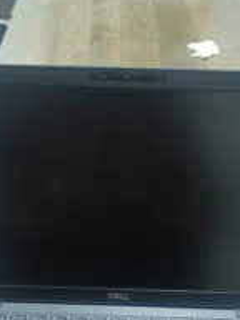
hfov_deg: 29.1
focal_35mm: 50
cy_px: 272
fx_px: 462
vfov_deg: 36.4
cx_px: 103
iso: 667
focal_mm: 6.14
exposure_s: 1/60
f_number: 1.65
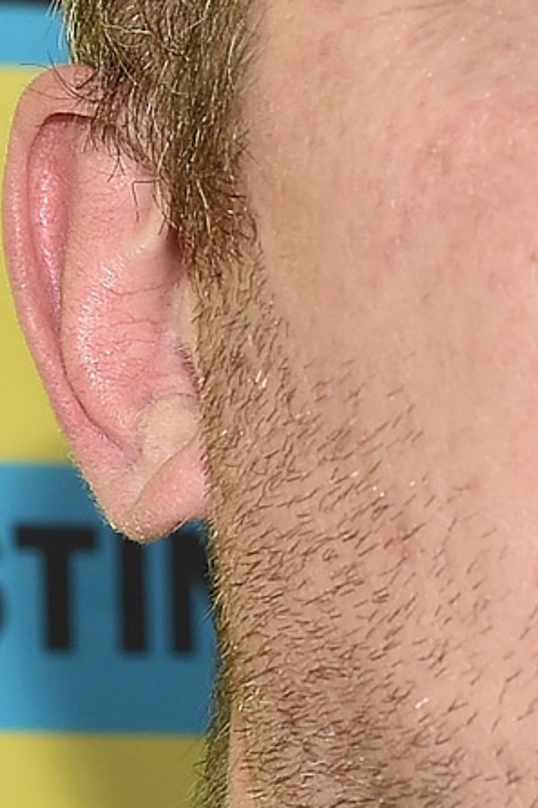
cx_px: 745
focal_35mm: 482
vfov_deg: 4.3
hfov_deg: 2.8
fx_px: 10812
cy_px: 761
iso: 320
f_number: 8
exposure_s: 1/250
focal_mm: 105
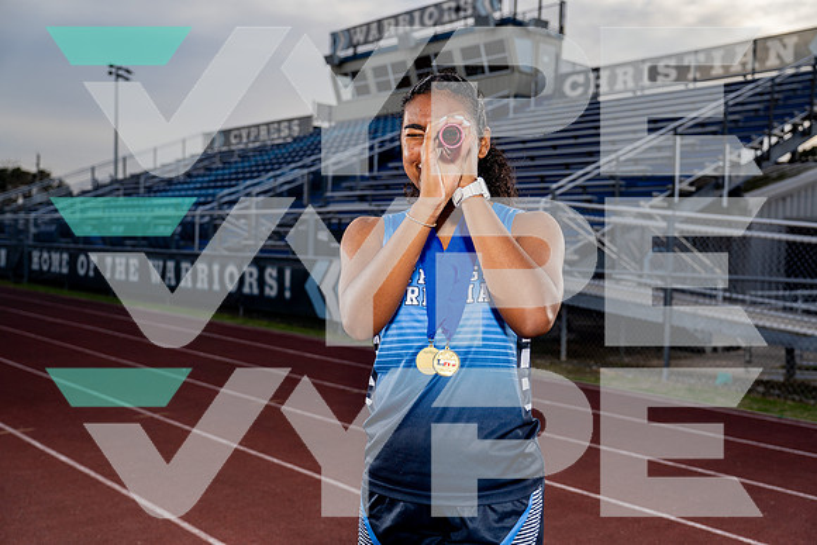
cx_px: 408
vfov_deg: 35.1
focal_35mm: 38
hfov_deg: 50.7
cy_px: 272
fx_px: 863
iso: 100
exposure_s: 1/250
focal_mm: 38
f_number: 4
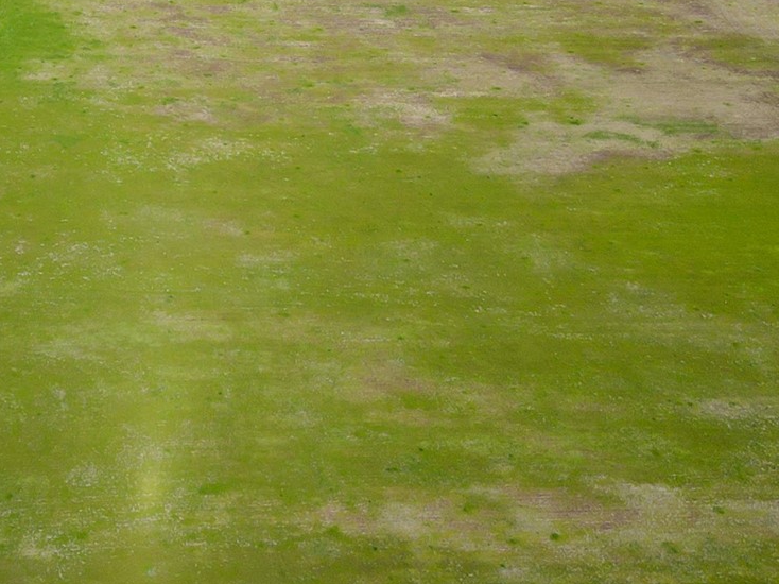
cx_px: 32
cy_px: 114
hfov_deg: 27.6
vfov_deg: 21.6
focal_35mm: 67
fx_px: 1507
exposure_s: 1/640
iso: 100
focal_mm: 4.5
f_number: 2.8
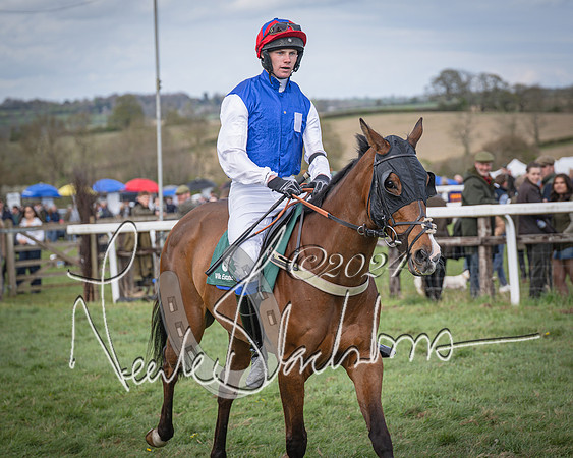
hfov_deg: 14.4
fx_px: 2265
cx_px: 371
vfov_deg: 11.5
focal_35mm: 134
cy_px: 216
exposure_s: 1/1000
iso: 100
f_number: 2.8
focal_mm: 70
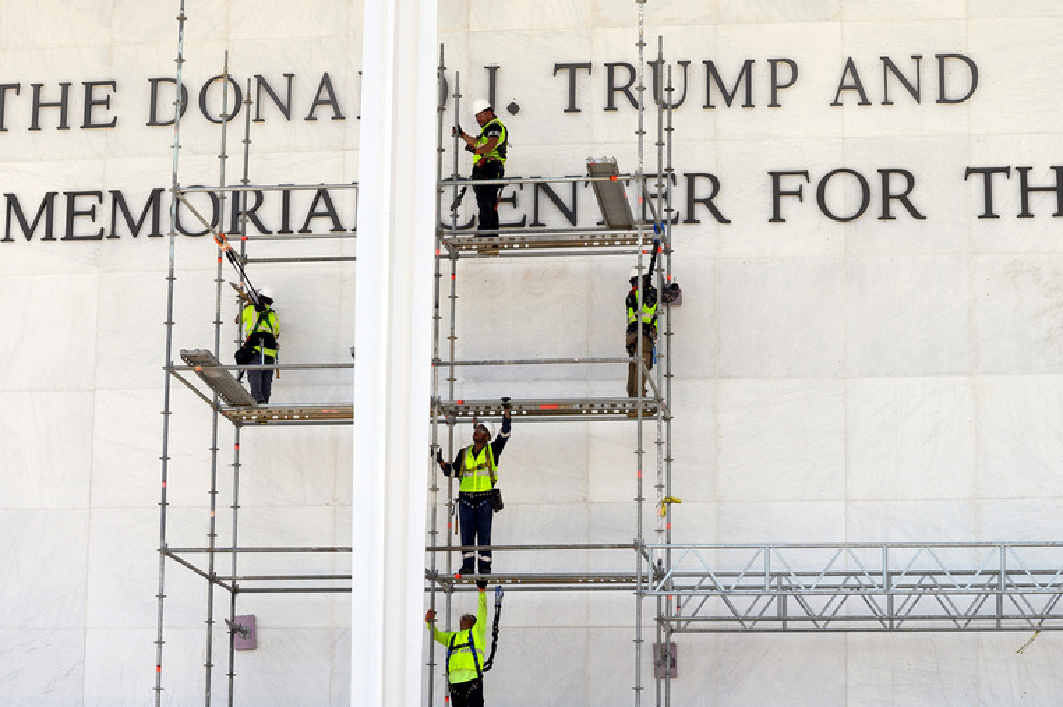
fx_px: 4043
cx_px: 495
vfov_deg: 10.0
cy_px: 448
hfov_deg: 15.0
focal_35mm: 137
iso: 400
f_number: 7.1
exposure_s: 1/500
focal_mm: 102
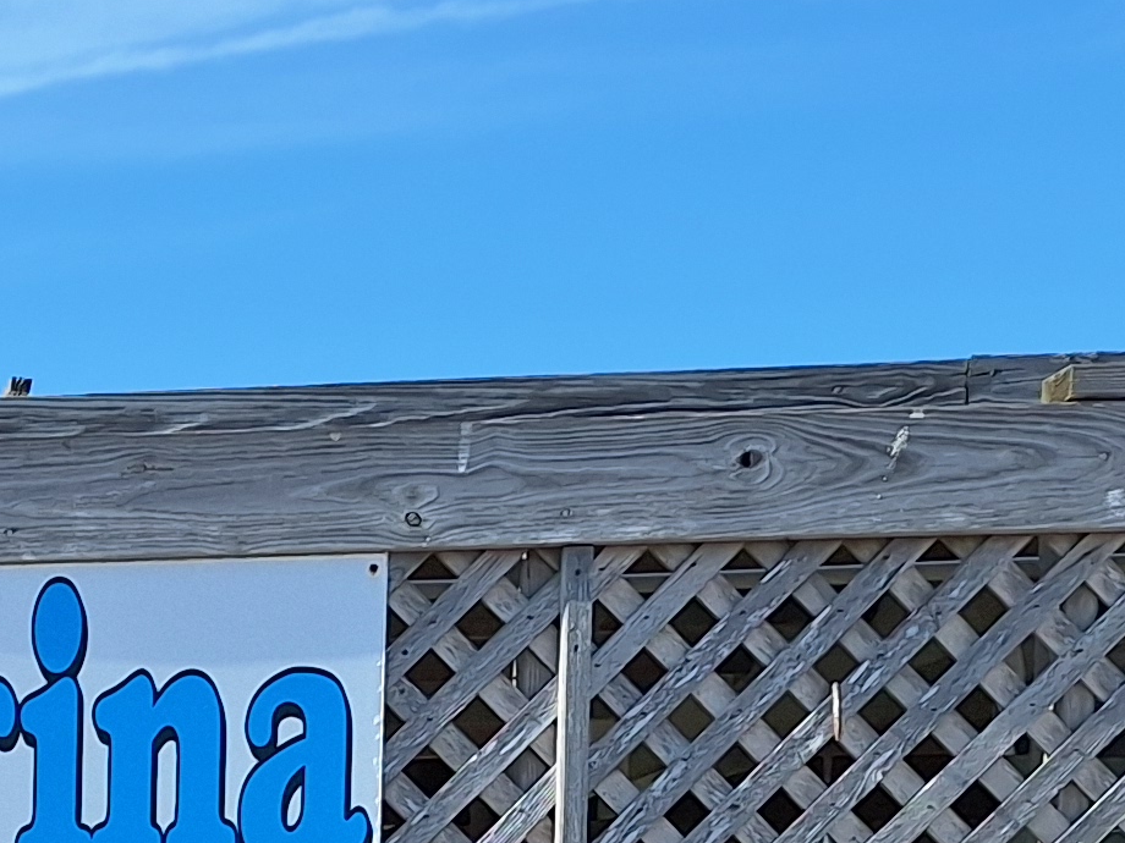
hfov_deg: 17.2
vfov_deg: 12.9
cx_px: -597
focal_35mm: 102
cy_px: 1589
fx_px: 3315
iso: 40
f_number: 1.8
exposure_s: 1/2941
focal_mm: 5.54
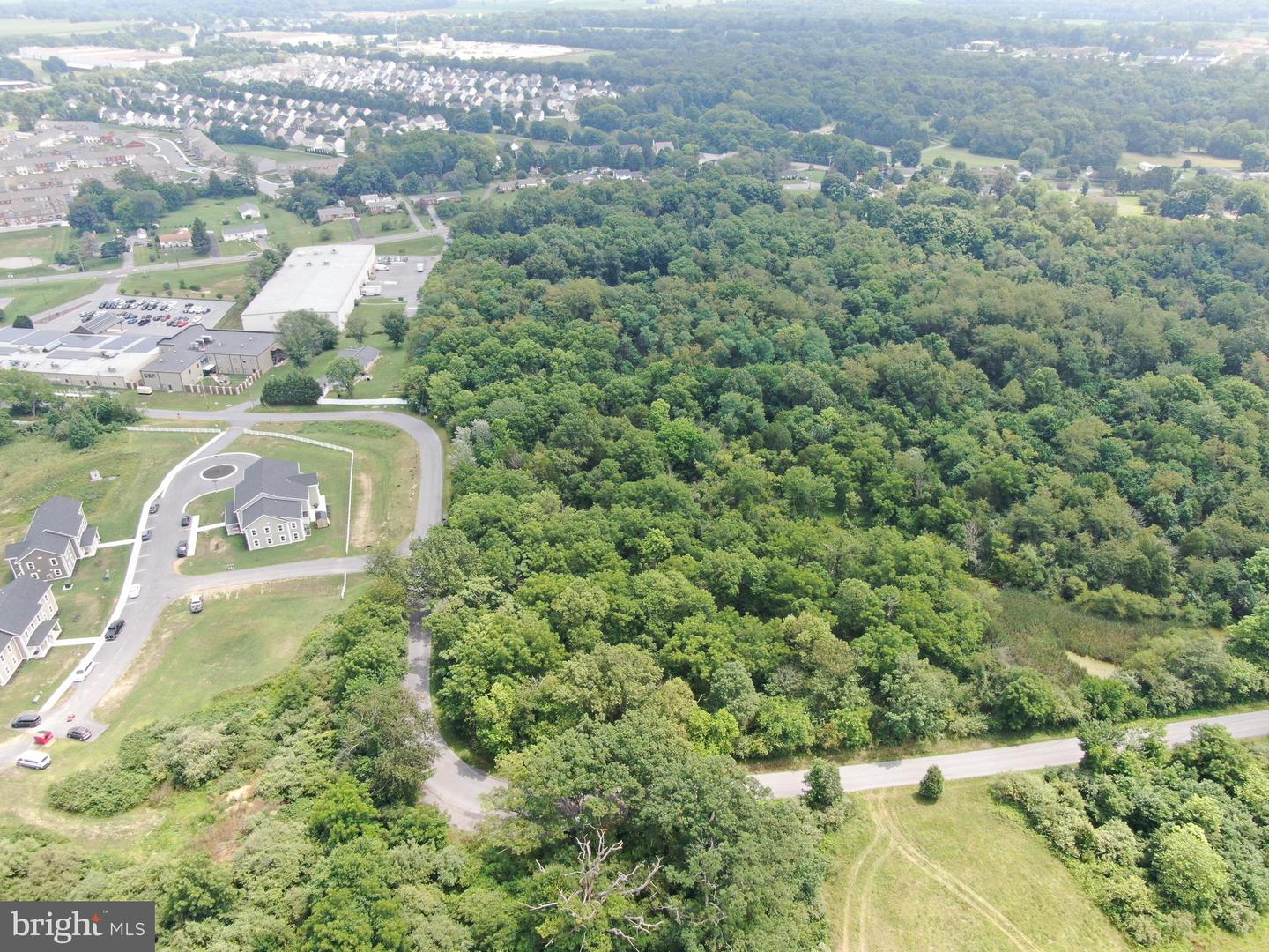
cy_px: 476
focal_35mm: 24
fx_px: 880
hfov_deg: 71.6
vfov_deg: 56.8
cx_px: 634
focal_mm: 4.39
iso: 110
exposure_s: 1/400
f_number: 2.8
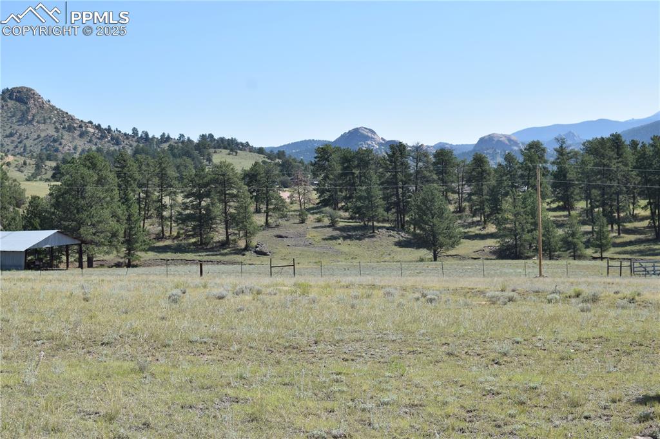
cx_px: 330
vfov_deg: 21.6
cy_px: 220
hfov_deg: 31.9
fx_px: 1155
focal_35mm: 63
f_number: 8
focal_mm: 42
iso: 100
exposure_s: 1/250
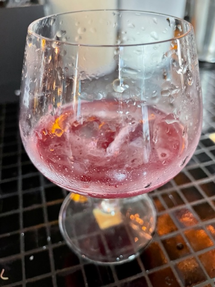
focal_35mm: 26
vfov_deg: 67.3
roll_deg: +0.4
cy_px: 144
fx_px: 215
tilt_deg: -38.7
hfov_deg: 53.1
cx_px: 108
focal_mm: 4.2
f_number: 1.6
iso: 500
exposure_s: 1/33
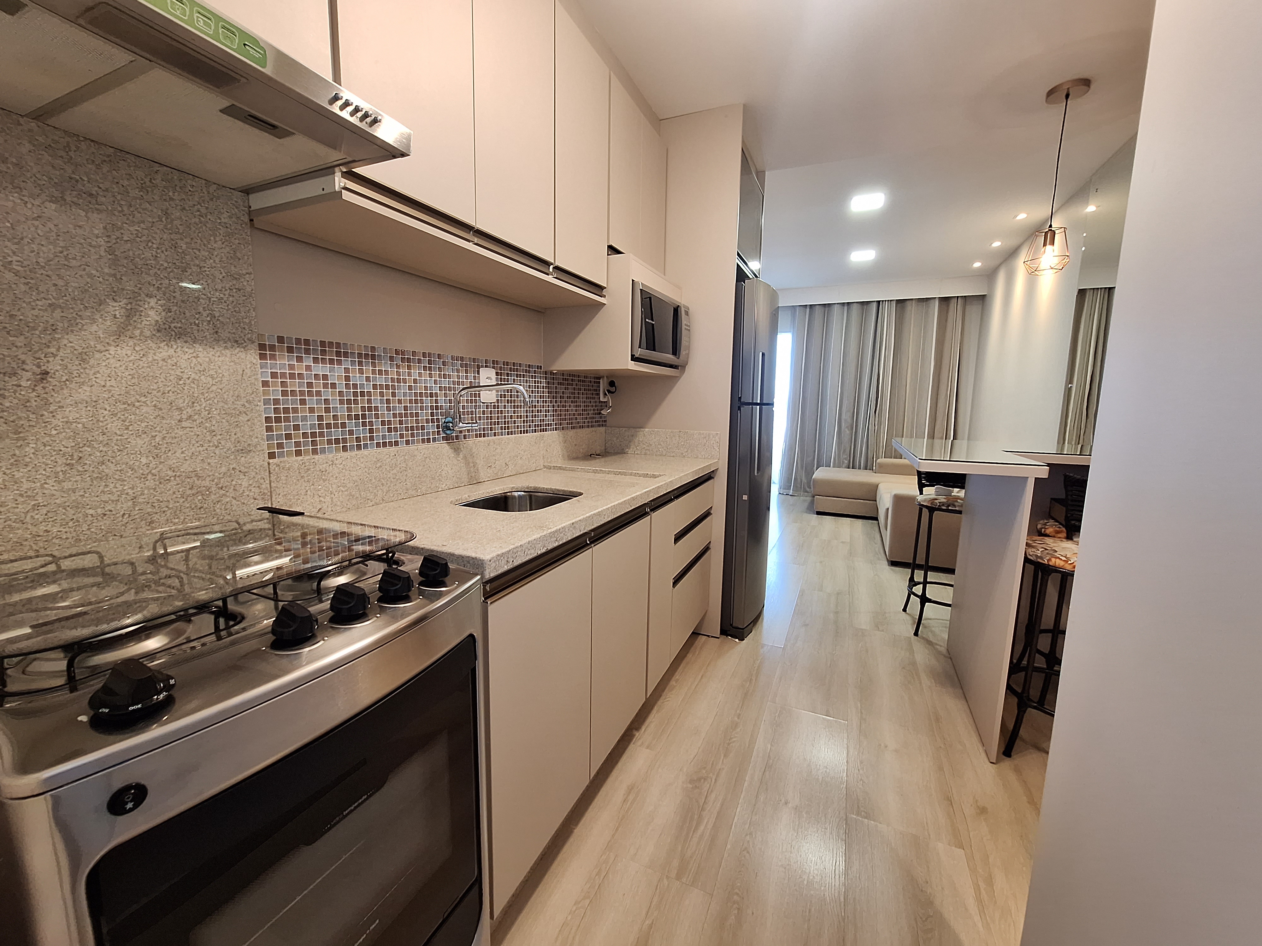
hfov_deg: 106.2
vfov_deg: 89.9
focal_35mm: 13
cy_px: 473
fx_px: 474
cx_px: 631
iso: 160
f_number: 2.2
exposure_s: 1/40
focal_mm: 1.74
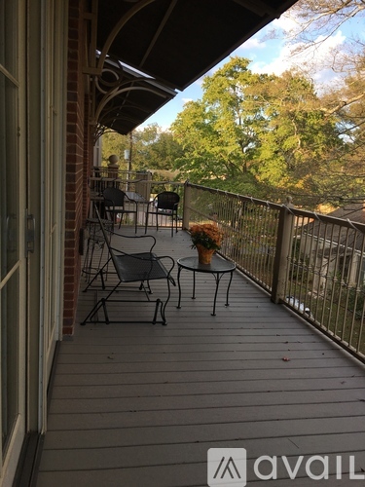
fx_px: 408
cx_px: 182
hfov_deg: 48.2
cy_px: 244
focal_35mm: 29
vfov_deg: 61.7
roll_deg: -3.8
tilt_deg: -9.6
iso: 25
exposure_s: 1/306
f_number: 2.2
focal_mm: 4.15
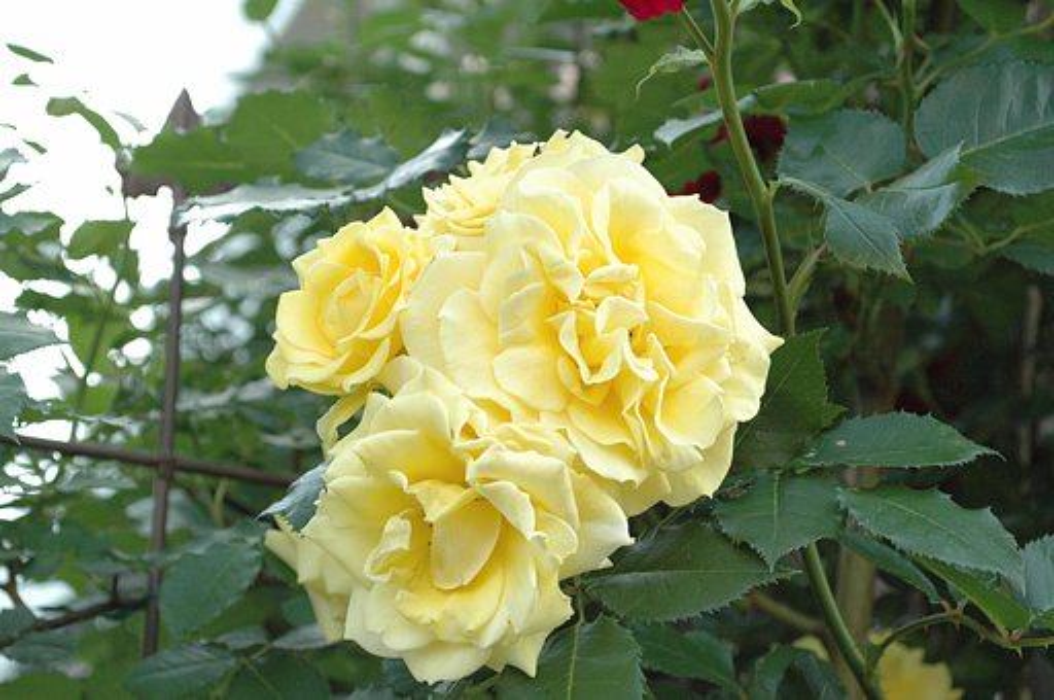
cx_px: 527
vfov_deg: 16.5
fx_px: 2412
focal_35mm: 82
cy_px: 350
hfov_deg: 24.6
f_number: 8
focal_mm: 55
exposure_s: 1/250
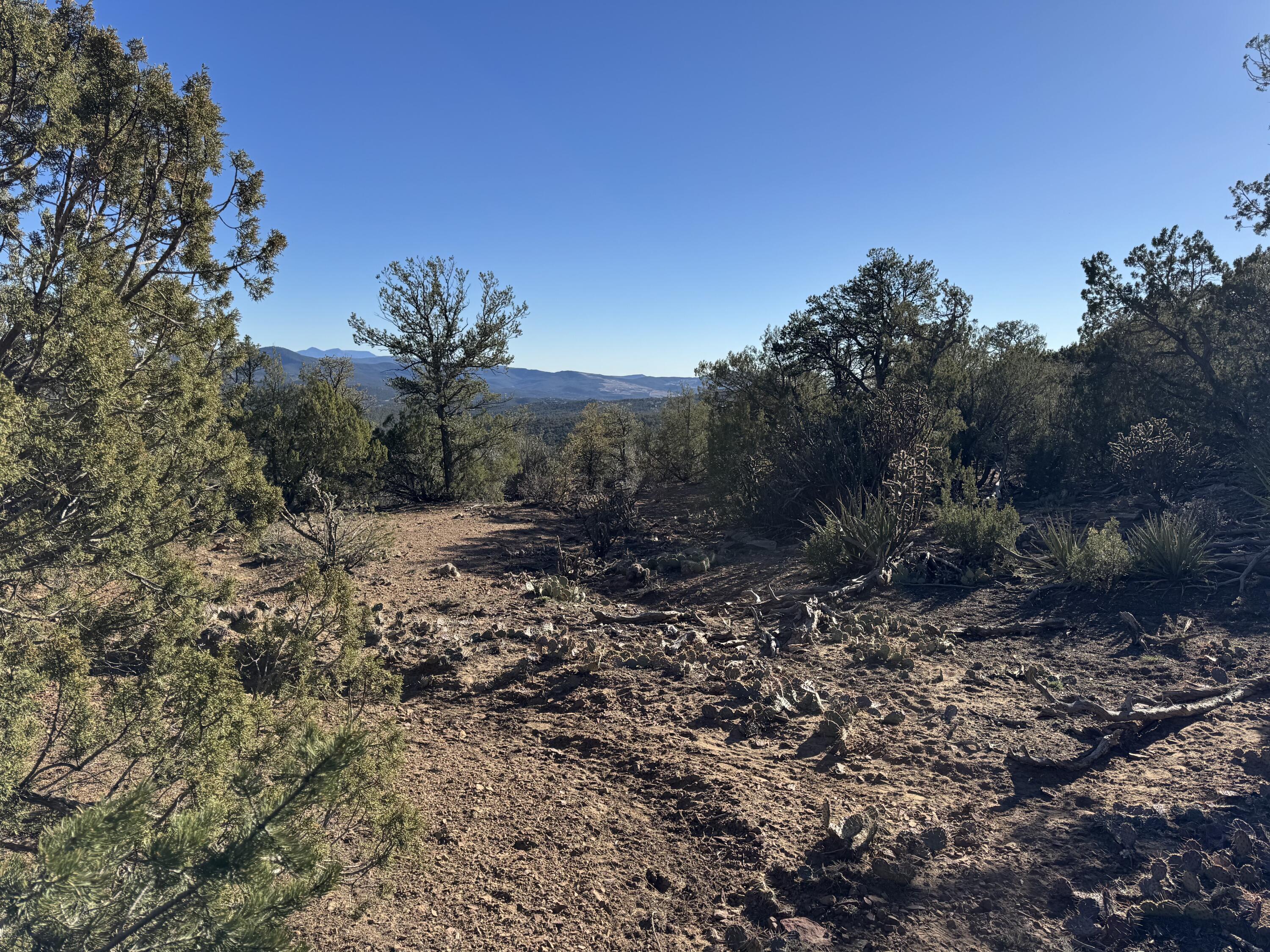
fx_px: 881
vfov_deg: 56.8
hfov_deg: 71.6
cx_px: 635
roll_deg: -1.8
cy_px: 476
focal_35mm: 24
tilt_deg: -6.5
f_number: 1.78
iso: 80
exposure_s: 1/4310
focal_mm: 6.76
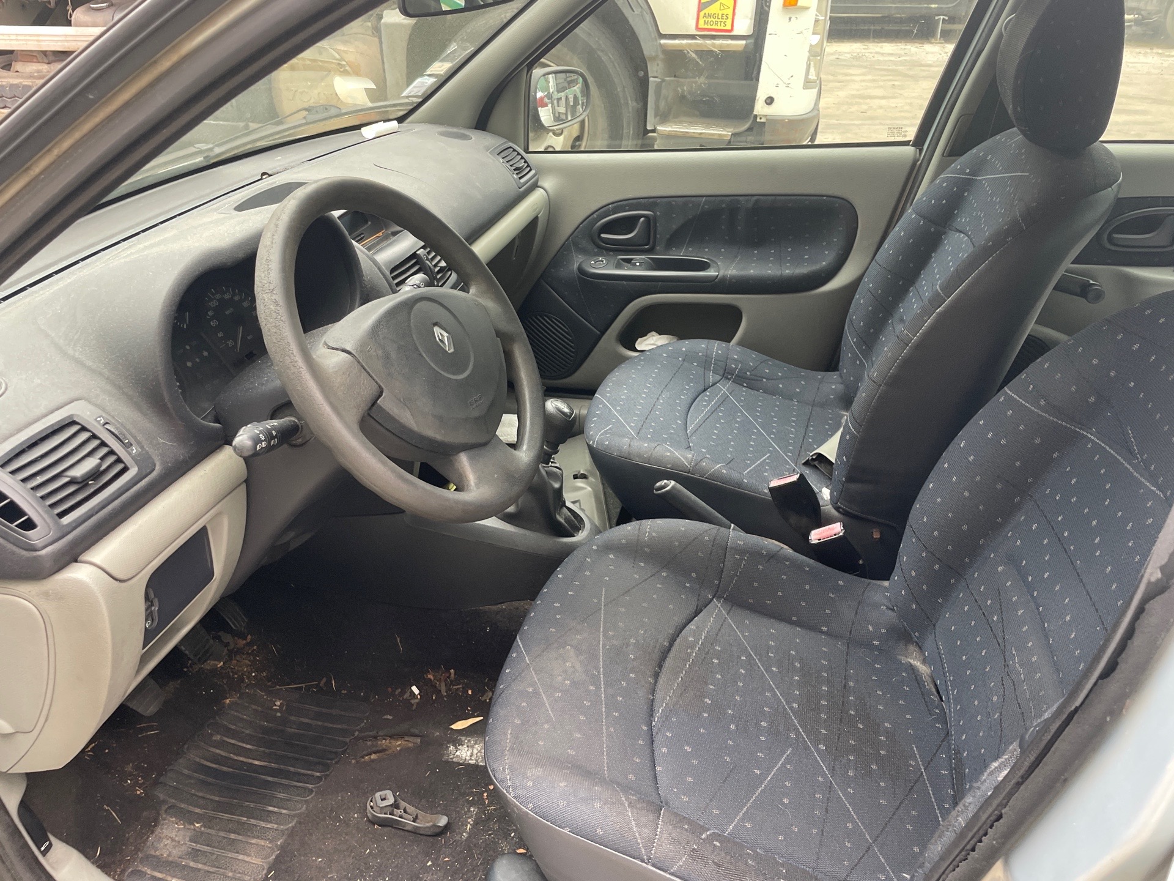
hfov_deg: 67.3
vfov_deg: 53.1
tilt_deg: -29.2
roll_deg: +1.5
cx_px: 587
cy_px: 440
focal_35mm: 26
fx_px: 882
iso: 125
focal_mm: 4.2
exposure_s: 1/79
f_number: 1.6
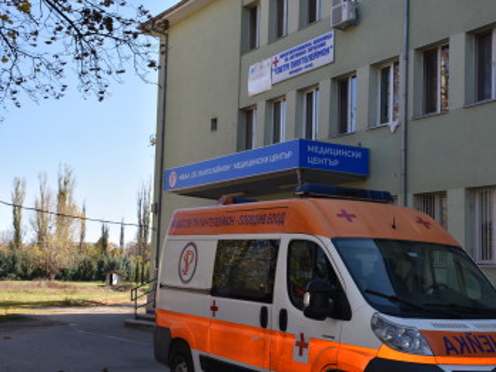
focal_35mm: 53
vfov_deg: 27.5
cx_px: 284
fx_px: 759
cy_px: 187
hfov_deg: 36.1
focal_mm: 32
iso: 100
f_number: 6.3
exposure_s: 1/250
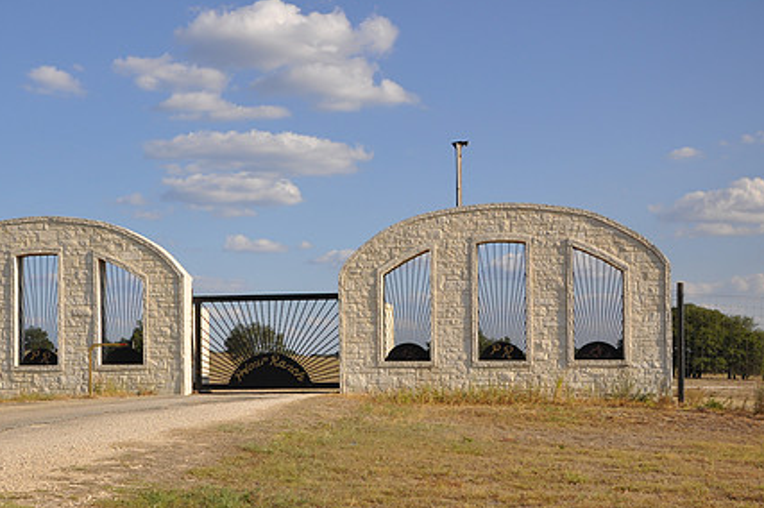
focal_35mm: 57
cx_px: 306
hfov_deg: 35.0
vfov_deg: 23.7
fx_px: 1209
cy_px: 332
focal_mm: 28
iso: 200
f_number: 7.1
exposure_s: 1/200
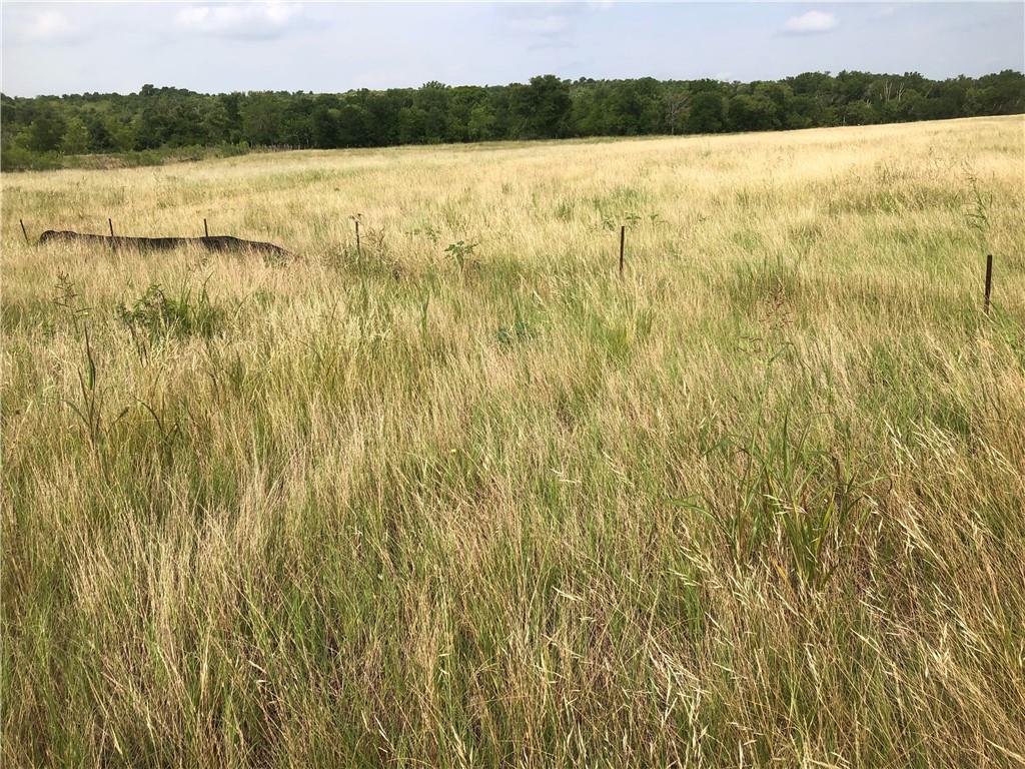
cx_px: 512
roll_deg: +0.8
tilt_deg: -16.7
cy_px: 384
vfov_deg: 49.7
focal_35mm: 28
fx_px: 829
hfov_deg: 63.4
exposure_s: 1/2208
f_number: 1.8
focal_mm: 3.99
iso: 20
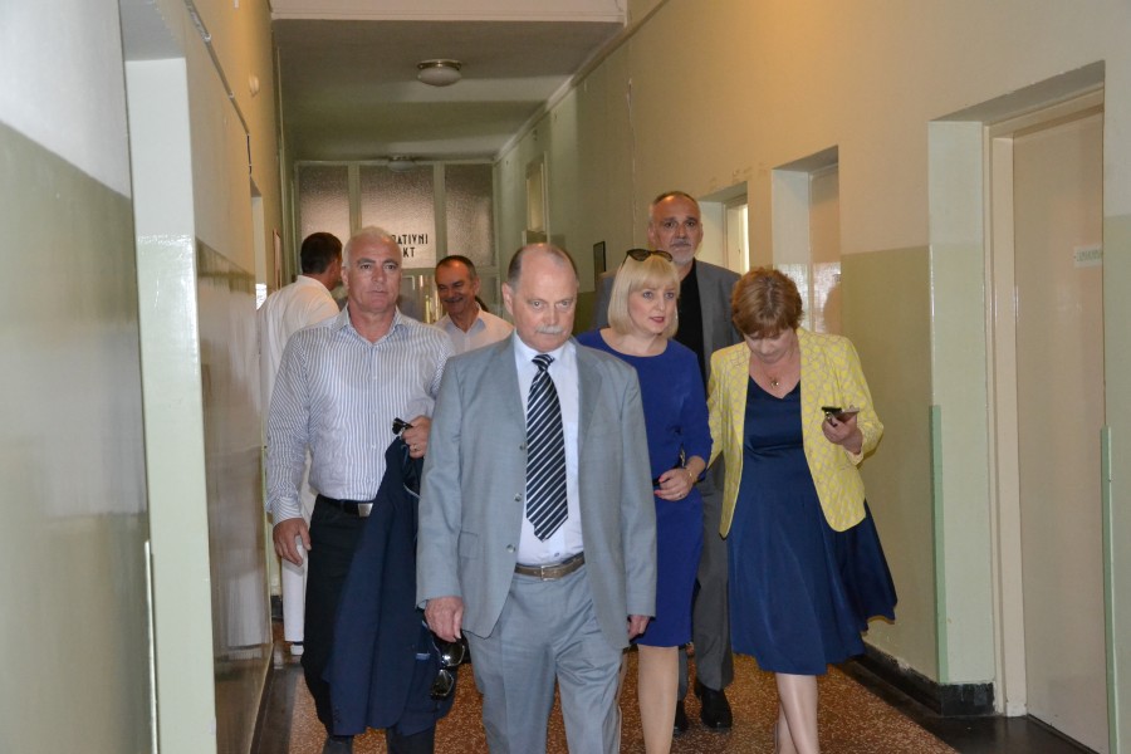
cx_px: 566
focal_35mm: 45
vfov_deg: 29.9
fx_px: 1414
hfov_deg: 43.6
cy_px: 377
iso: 3200
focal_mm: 30
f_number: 4.2
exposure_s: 1/60
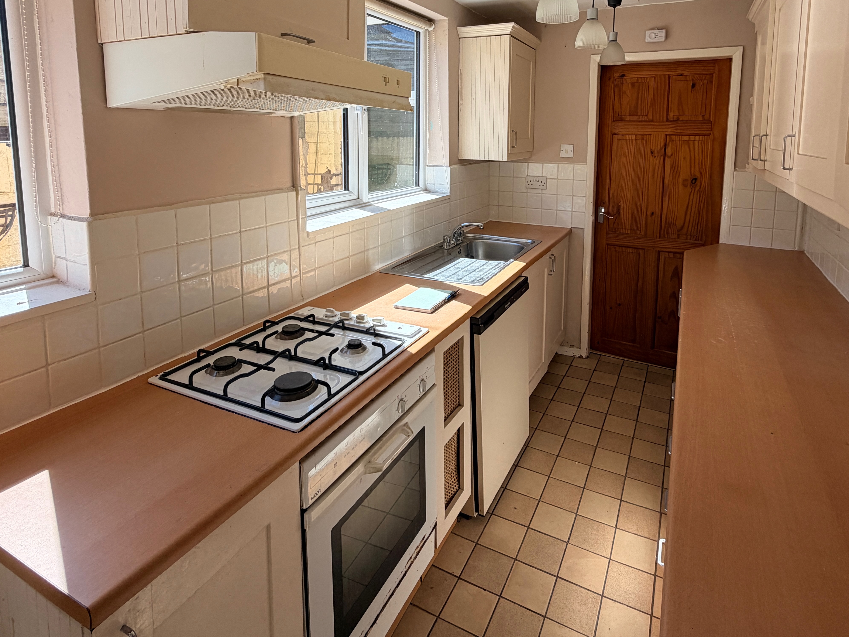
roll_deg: -0.6
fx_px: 491
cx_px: 461
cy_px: 187
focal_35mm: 20
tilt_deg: -4.9
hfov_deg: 81.6
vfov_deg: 63.4
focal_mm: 2.22
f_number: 2.2
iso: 50
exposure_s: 1/227
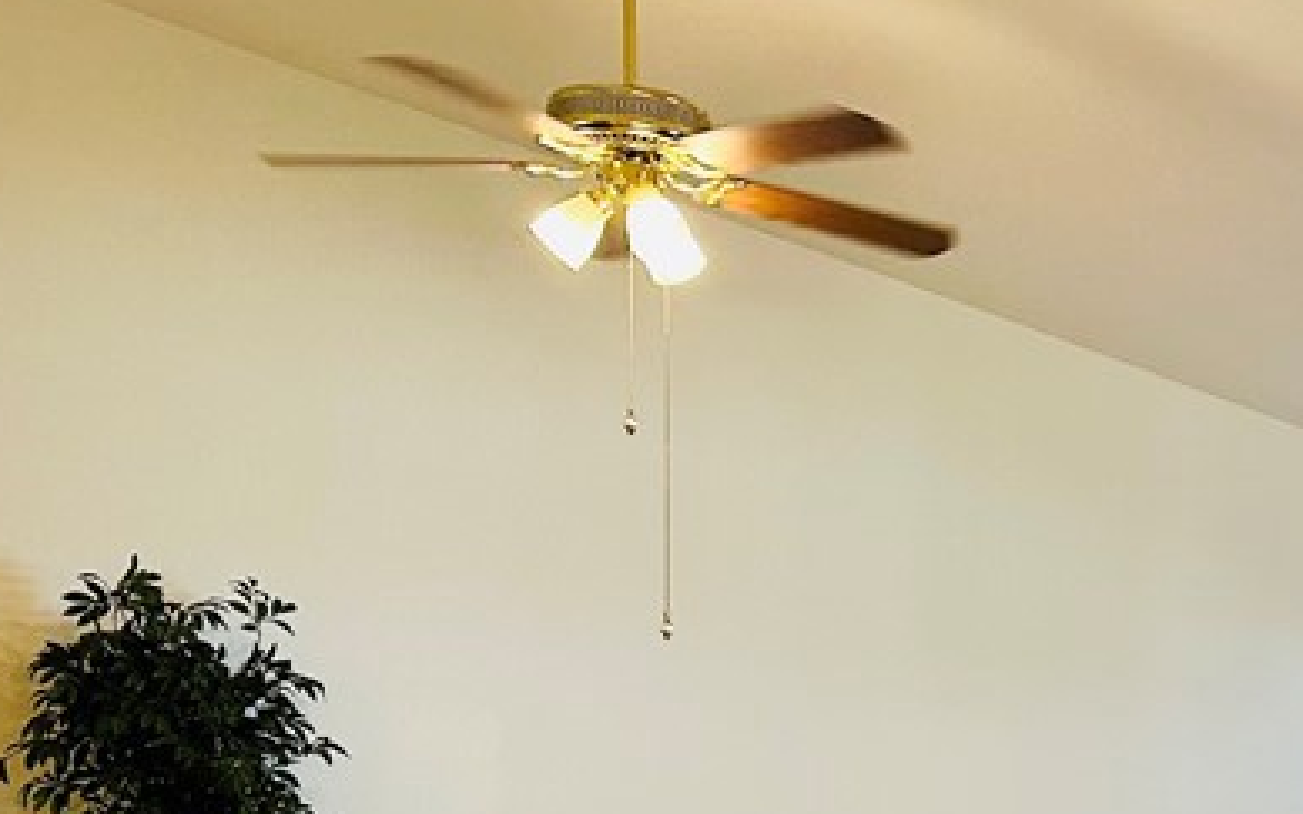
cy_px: 1079
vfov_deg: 18.0
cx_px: 1450
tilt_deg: -4.8
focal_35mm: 67
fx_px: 2379
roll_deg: -1.6
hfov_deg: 27.8
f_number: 1.78
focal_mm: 6.86
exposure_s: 1/91
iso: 200
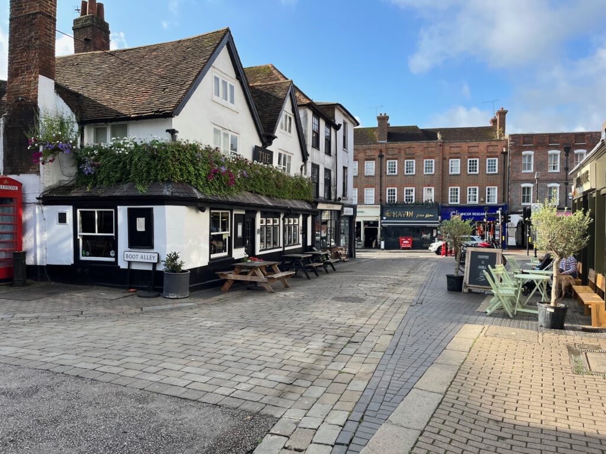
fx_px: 455
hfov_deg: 67.3
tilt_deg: -0.6
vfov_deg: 53.1
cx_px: 303
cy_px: 227
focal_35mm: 26
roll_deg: +1.3
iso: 50
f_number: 1.6
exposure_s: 1/975
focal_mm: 5.1
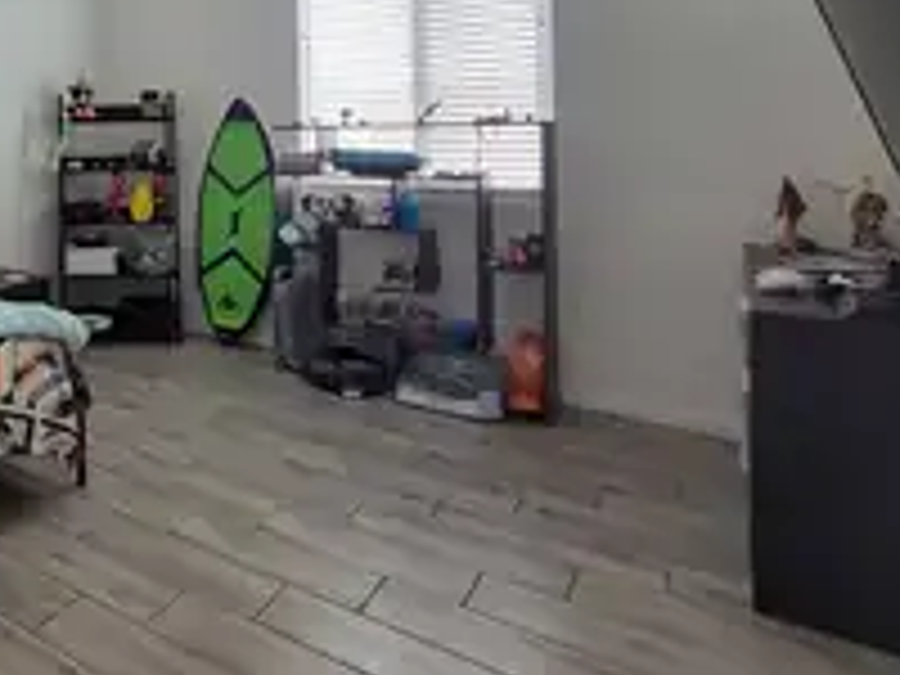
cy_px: 130
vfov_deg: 49.8
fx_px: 676
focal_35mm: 26
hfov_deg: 56.2
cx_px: 58
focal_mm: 2.2
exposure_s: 1/60
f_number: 2.2
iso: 160
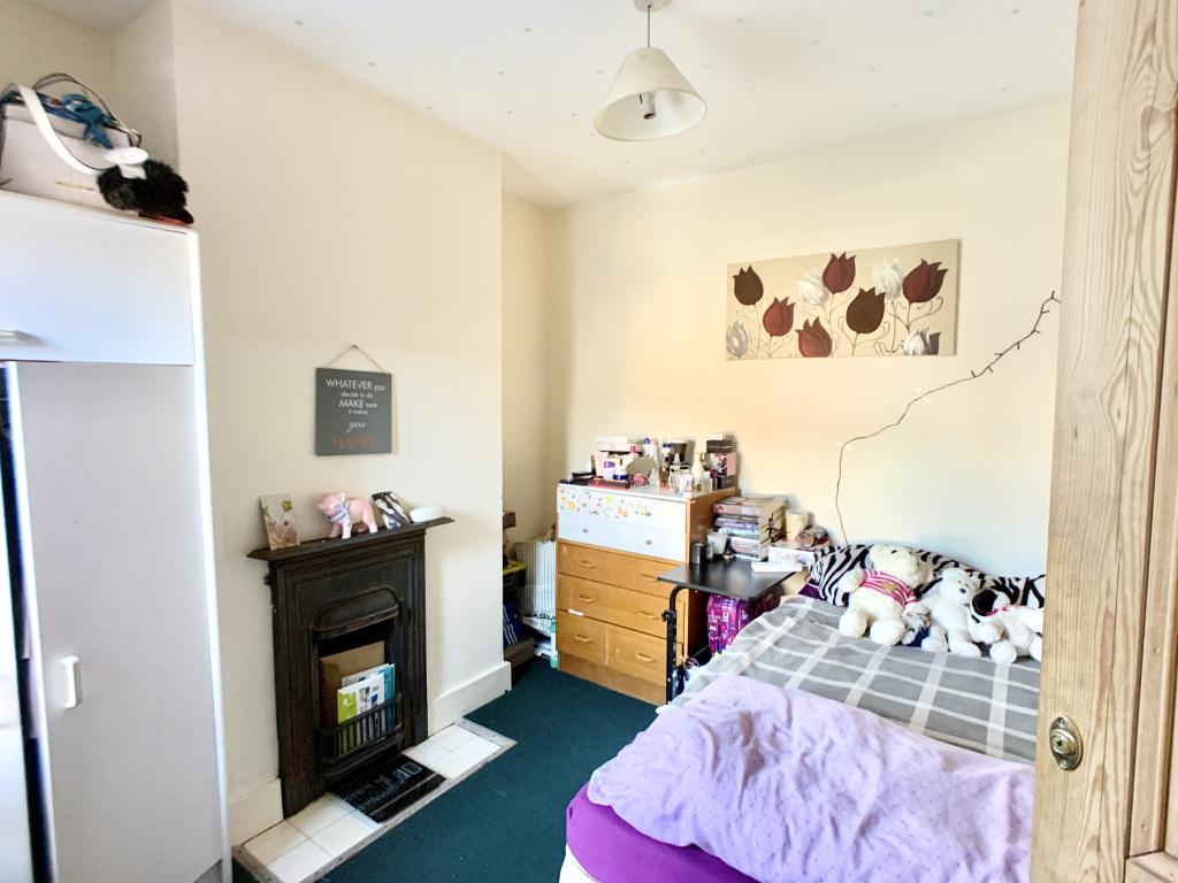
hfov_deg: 67.3
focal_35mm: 26
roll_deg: -1.3
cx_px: 589
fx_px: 885
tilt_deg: -2.5
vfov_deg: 53.1
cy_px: 442
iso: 400
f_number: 1.8
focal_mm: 4.25
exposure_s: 1/51
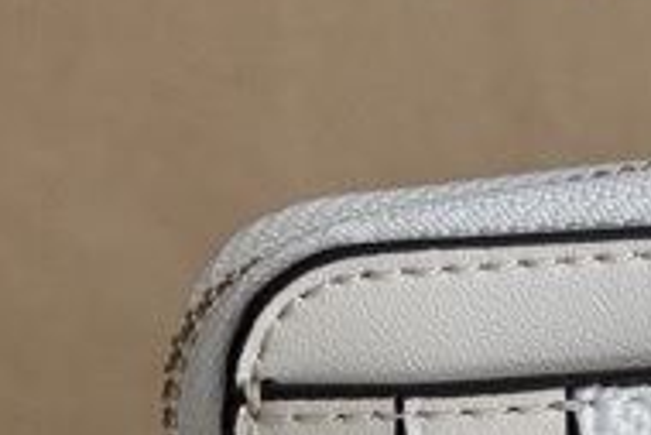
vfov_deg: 6.5
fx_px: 3800
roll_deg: +3.5
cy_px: 603
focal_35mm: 210
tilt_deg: -5.1
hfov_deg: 9.8
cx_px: 562
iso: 64
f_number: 1.78
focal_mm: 6.76
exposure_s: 1/260
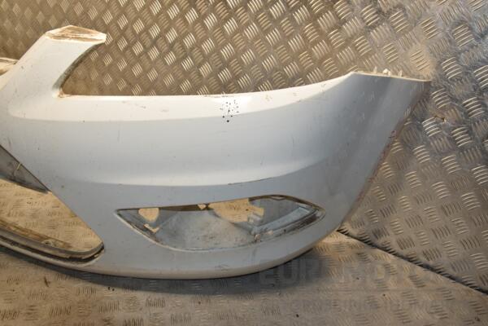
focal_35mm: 33
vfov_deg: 40.0
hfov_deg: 57.2
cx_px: 244
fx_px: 447
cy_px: 163
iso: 800
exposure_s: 1/200
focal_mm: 22
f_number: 9
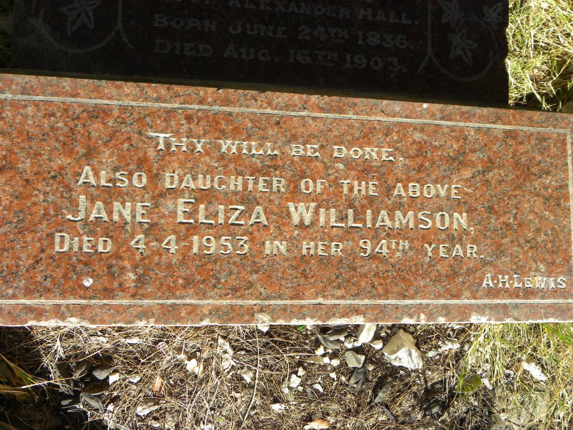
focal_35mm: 33
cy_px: 215
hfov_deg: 55.4
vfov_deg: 42.9
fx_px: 546
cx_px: 286
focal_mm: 5.9
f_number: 4.5
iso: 64
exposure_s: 1/180
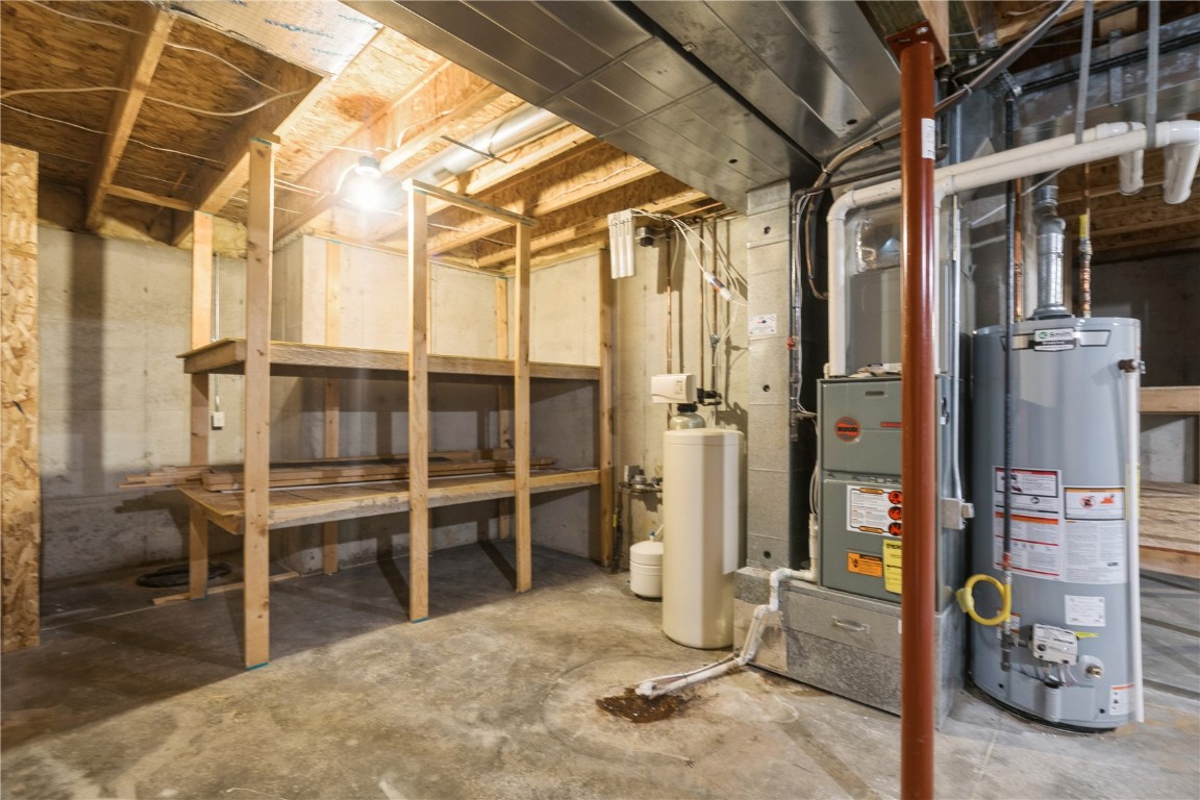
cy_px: 400
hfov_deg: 96.7
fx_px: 533
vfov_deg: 73.7
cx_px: 600
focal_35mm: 16
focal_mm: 16
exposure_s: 3.2
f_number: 10
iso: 400
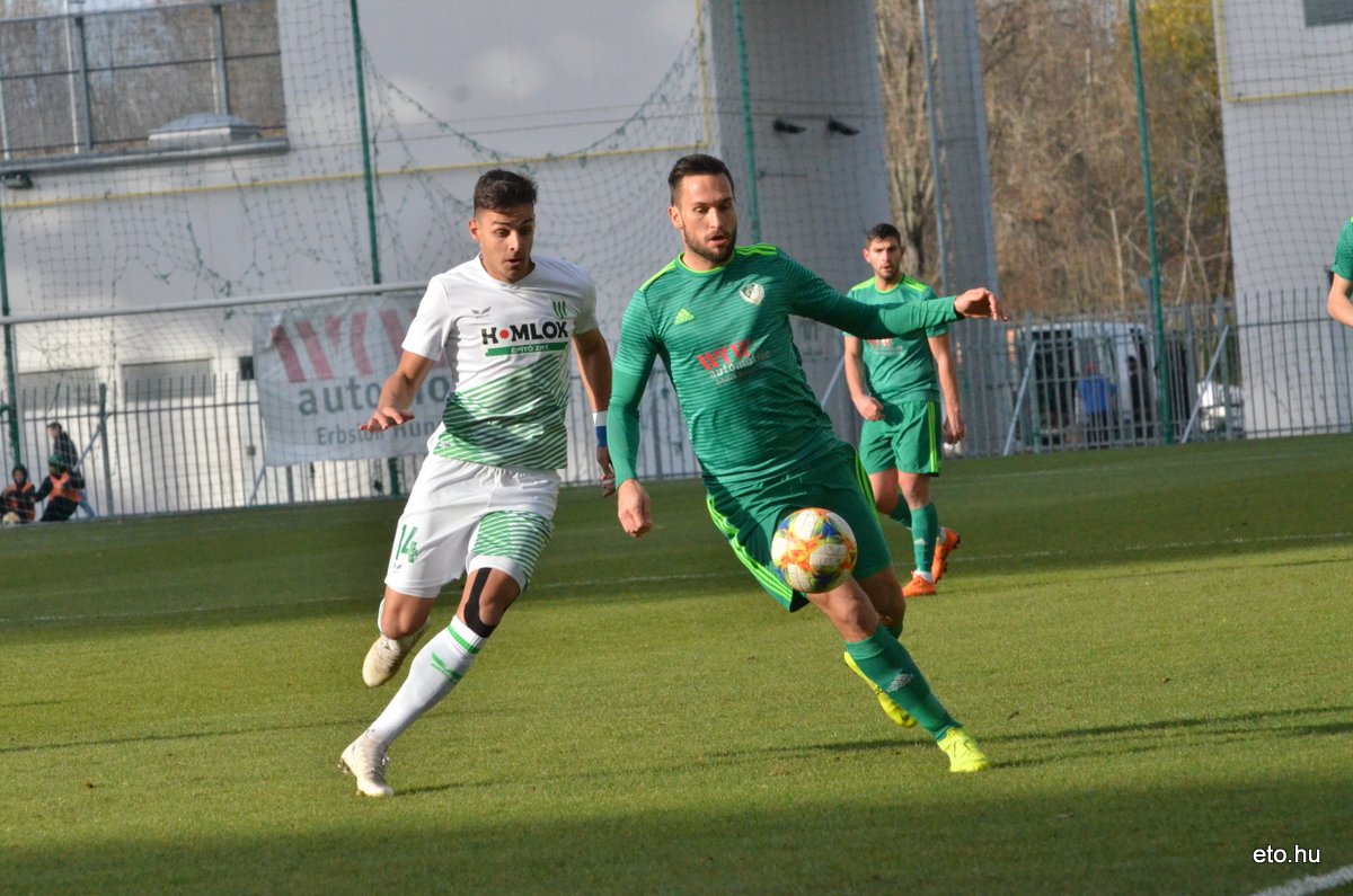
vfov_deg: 5.9
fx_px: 8721
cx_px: 676
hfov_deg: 8.9
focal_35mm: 232
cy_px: 448
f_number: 10
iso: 3200
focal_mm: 155
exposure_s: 1/6400
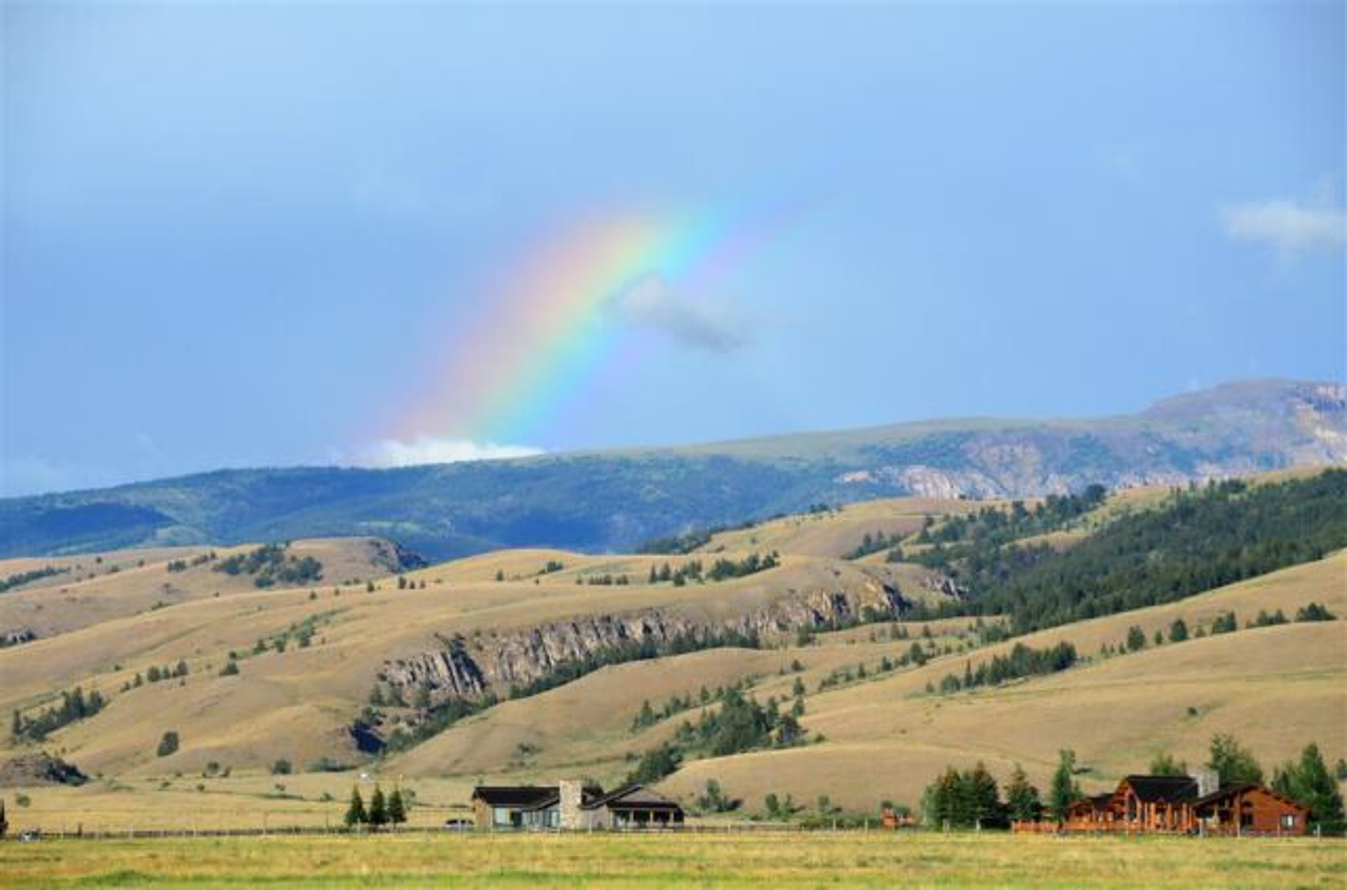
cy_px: 445
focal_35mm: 142
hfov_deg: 14.4
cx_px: 674
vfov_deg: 9.6
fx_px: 5317
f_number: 7.1
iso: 200
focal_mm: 95
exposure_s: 1/800
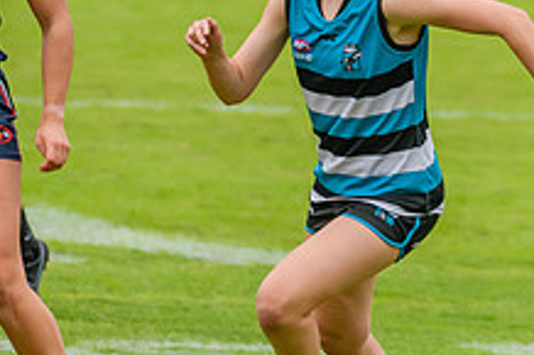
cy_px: -78
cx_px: -129
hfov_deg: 2.1
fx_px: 14688
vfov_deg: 1.4
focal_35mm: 991
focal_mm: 290
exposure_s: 1/1600
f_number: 6.3
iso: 800
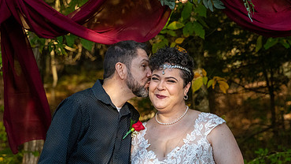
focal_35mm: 123
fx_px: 949
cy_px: 119
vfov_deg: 9.8
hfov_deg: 17.4
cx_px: 153
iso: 6400
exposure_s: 1/4000
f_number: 4
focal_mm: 75
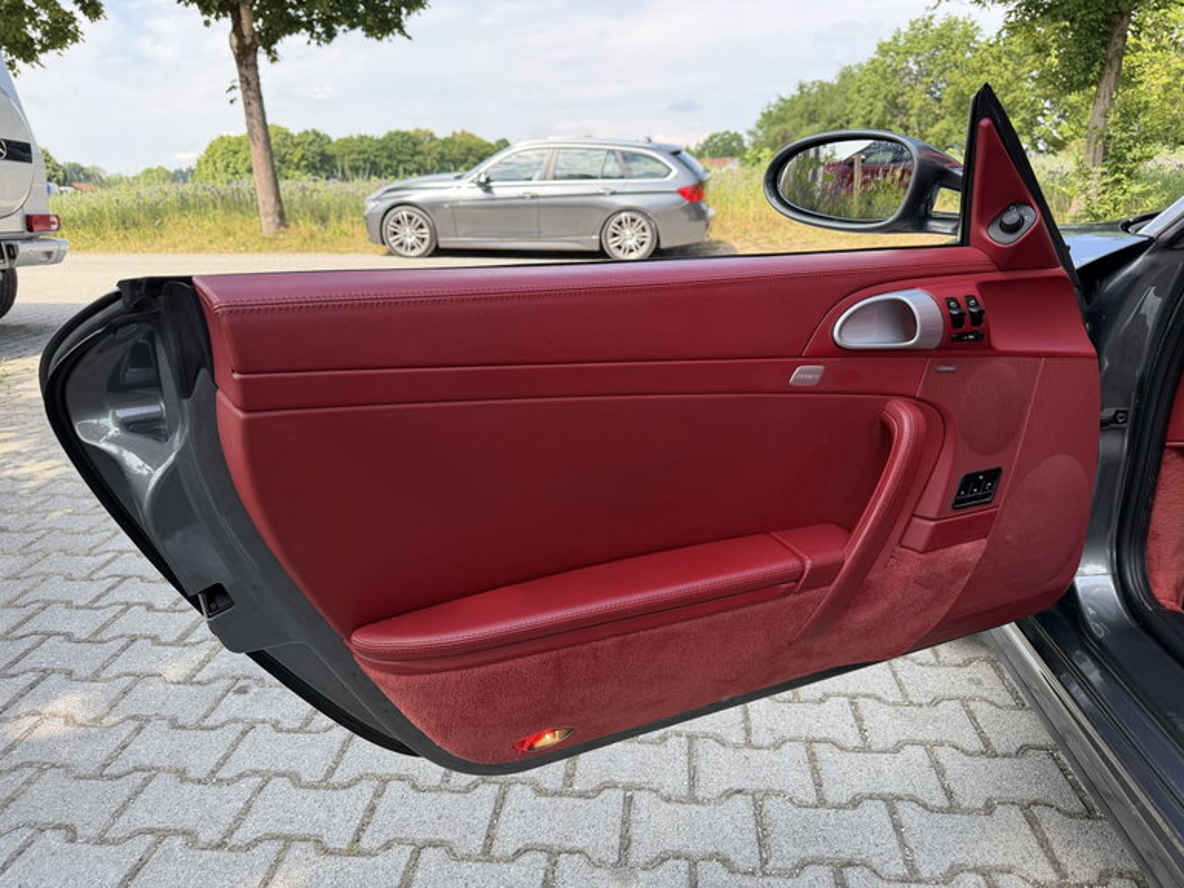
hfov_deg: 71.6
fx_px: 821
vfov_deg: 56.8
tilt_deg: -16.3
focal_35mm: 24
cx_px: 592
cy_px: 444
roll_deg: +2.1
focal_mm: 6.76
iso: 100
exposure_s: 1/1005
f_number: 1.78
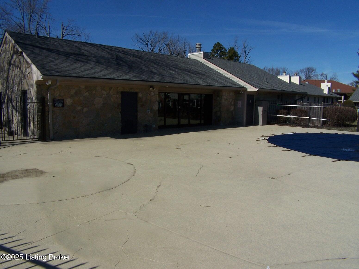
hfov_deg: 49.0
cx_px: 180
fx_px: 394
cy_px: 134
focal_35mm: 38
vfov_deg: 37.7
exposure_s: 1/1000
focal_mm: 6.3
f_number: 5.6
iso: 80
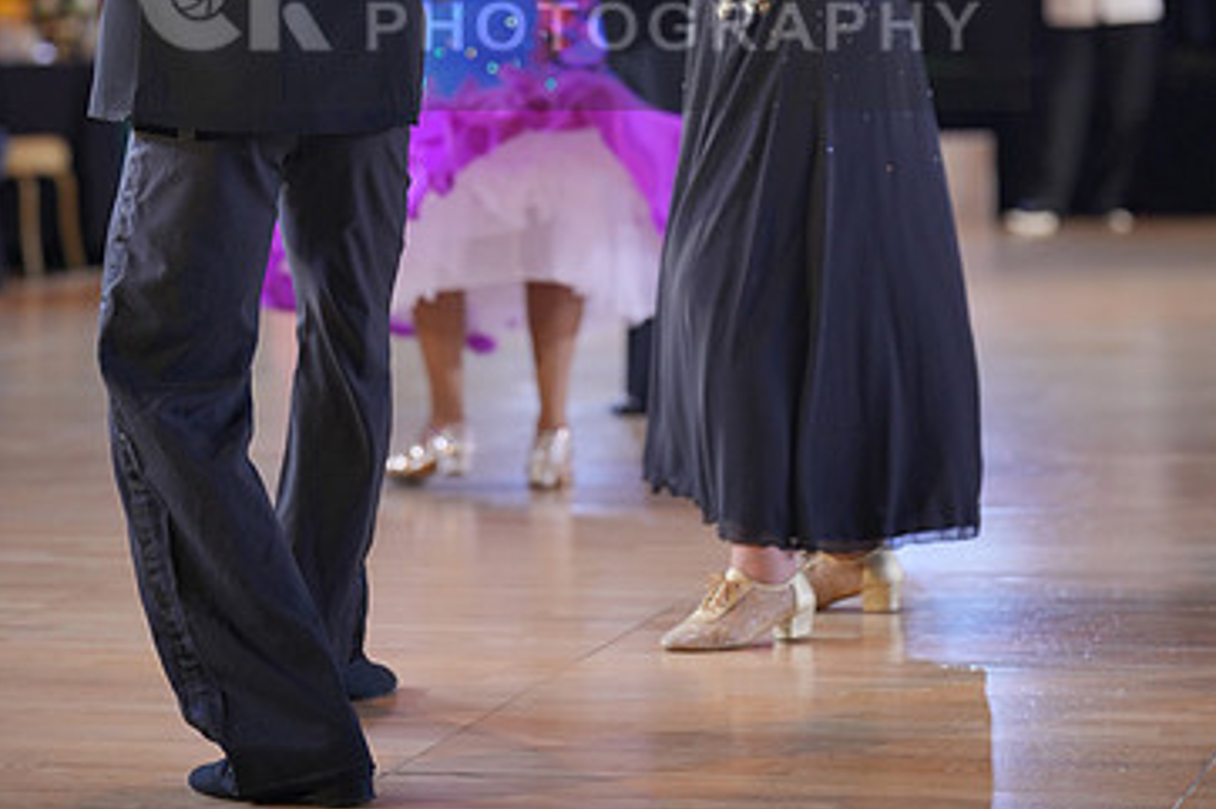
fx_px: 4760
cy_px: 0
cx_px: 569
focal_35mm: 141
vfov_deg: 9.7
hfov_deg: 14.6
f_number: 2
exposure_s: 1/500
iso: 1000
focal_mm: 88
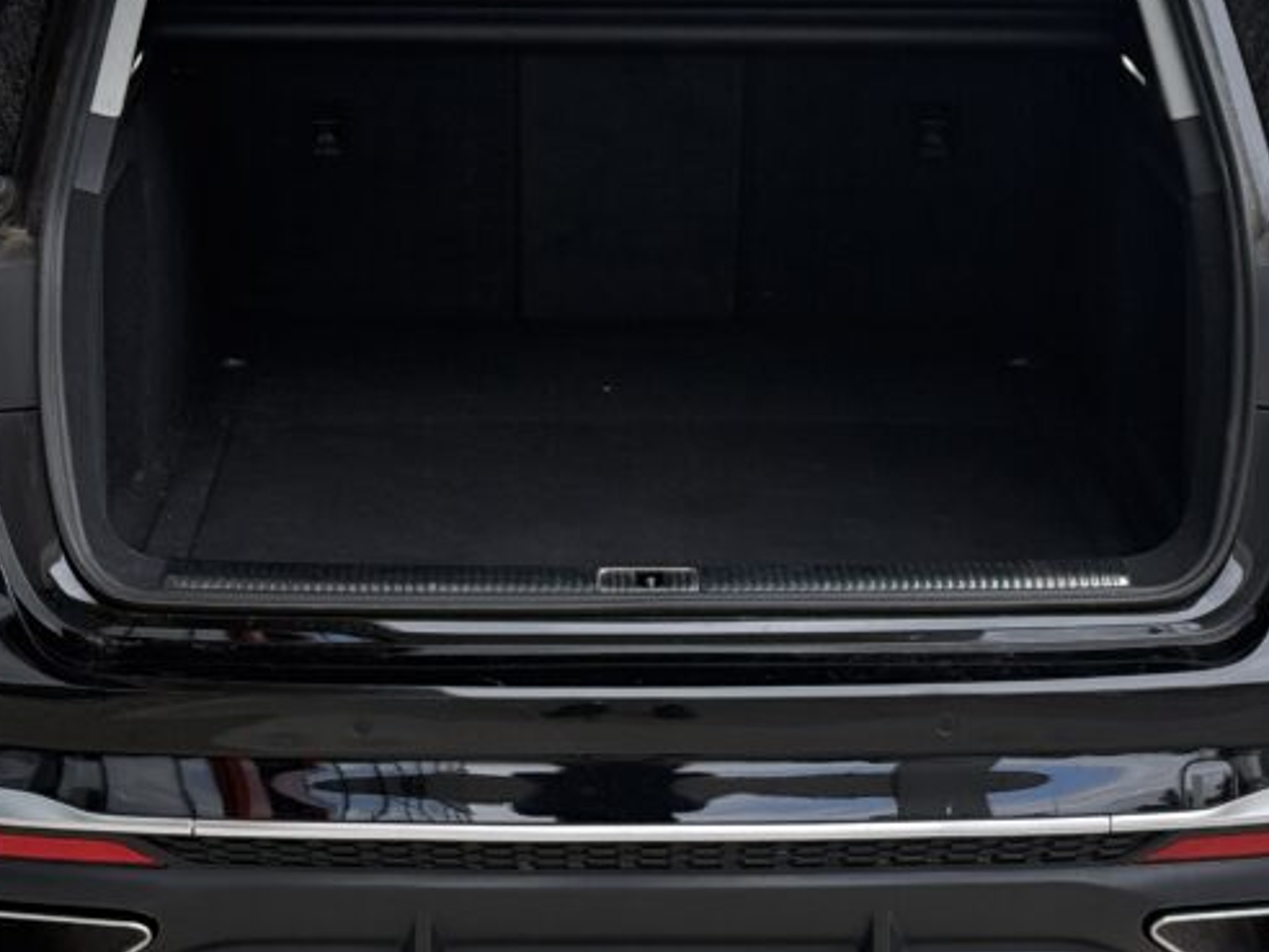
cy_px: 23
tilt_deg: -8.1
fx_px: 3666
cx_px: 663
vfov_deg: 14.6
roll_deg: +0.5
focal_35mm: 100
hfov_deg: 19.6
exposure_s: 1/1133
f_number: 1.78
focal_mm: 6.76
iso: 80
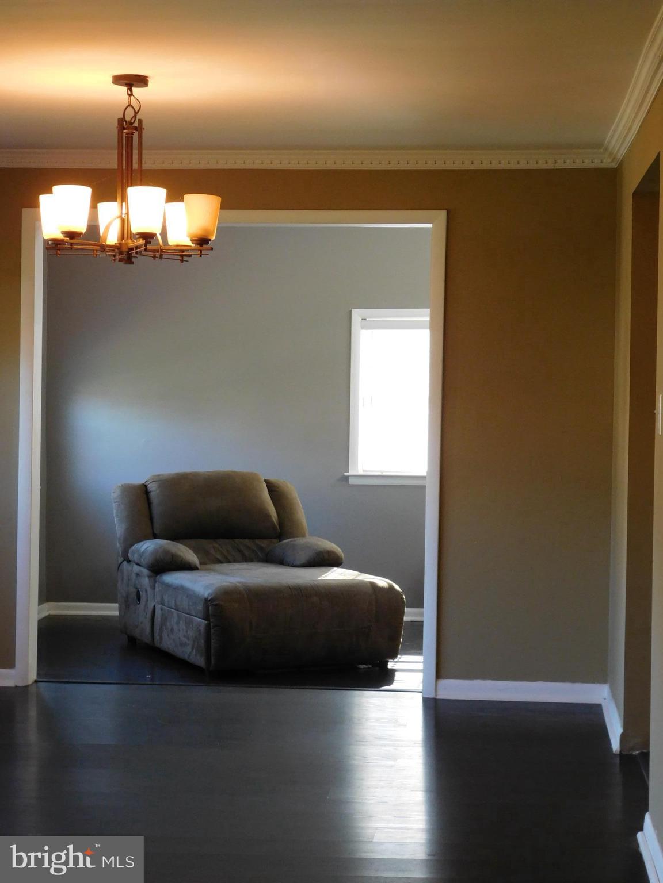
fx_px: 1813
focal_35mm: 71
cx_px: 332
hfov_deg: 20.7
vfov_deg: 27.4
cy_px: 442
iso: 320
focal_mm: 12.6
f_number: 4.3
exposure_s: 1/30
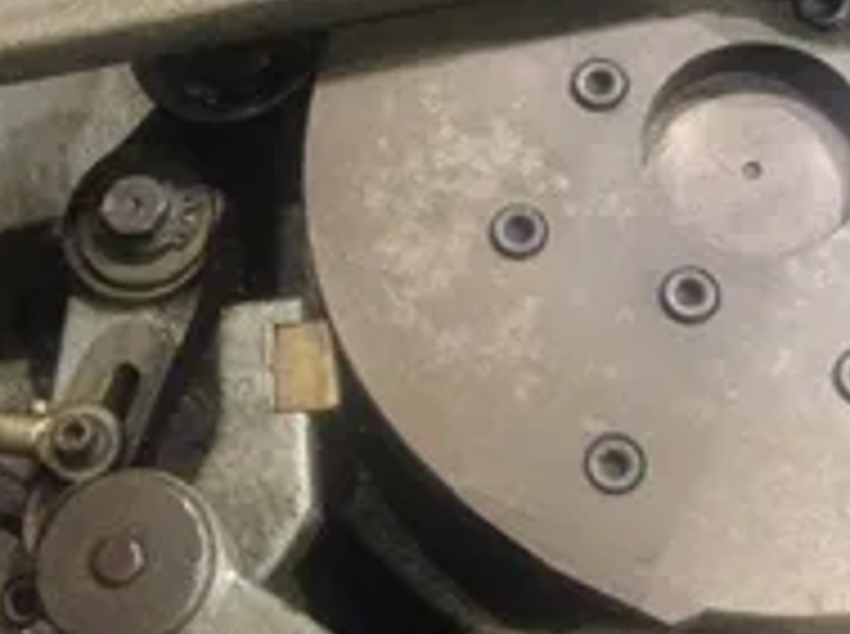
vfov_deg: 20.9
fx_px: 1716
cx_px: 436
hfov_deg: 27.8
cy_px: 207
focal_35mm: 70
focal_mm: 4.12
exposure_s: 1/15
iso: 800
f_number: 2.4
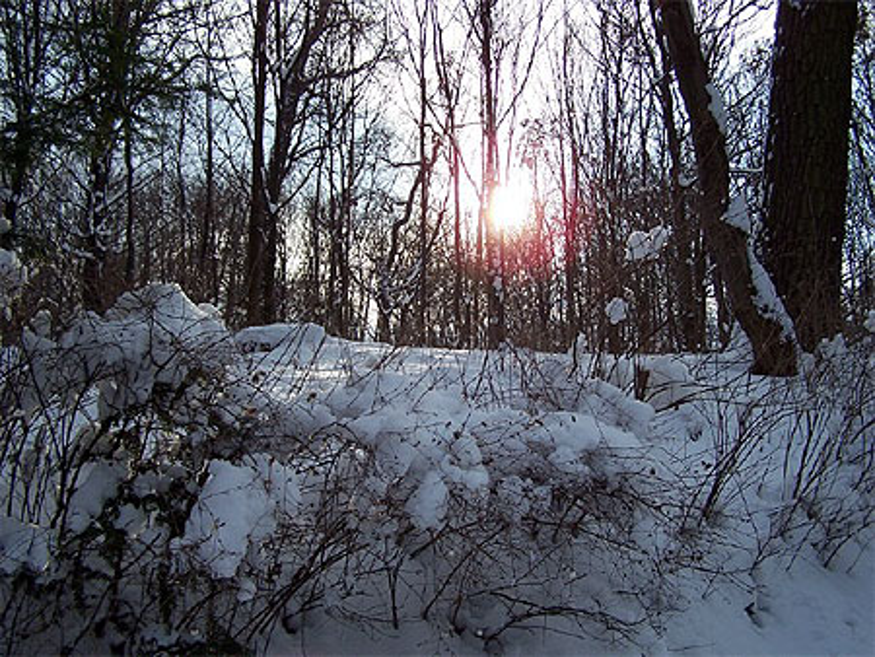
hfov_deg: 49.0
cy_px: 328
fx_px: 961
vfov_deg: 37.8
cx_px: 438
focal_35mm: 38
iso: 80
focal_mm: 6.3
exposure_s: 1/1000
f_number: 2.8
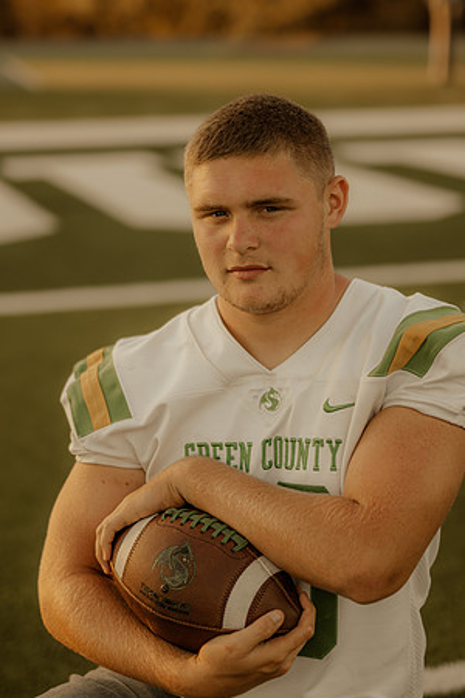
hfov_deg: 18.2
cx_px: 232
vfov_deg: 27.0
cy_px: 349
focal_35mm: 75
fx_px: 1453
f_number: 1.4
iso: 64
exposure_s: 1/400
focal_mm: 50
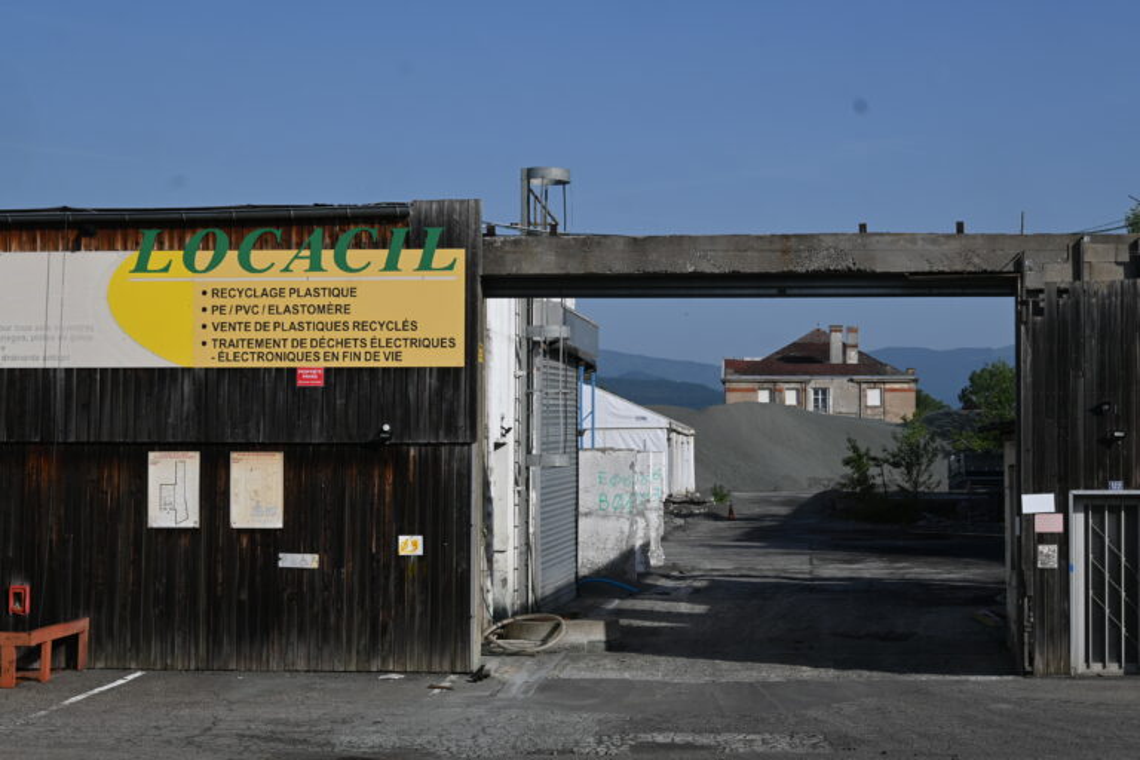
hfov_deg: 28.6
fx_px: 2232
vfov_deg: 19.3
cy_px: 380
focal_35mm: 70
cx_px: 570
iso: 100
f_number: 8
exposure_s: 1/500
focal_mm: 47
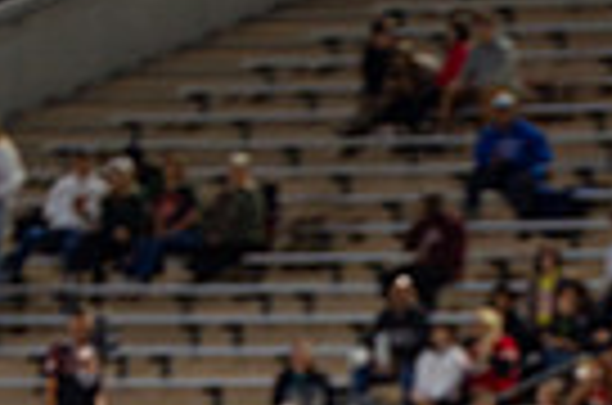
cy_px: 832
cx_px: 611
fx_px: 14196
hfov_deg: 2.5
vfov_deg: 1.6
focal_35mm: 837
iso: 2500
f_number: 3.2
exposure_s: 1/1250
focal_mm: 180
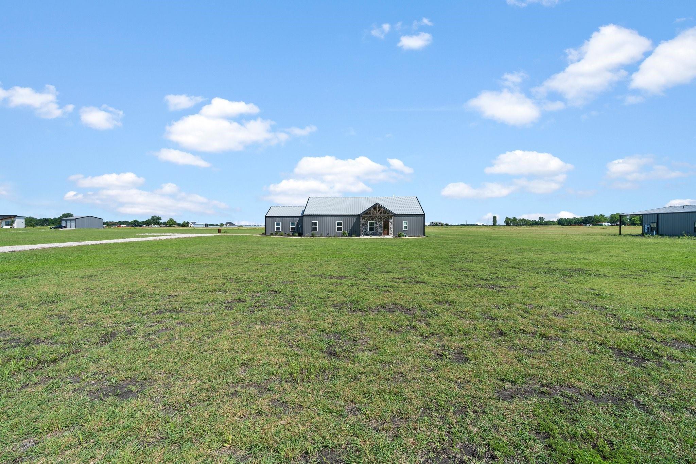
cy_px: 232
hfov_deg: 96.7
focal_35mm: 16
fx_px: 309
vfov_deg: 73.7
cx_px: 348
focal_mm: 16
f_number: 13
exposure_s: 1/10
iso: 100
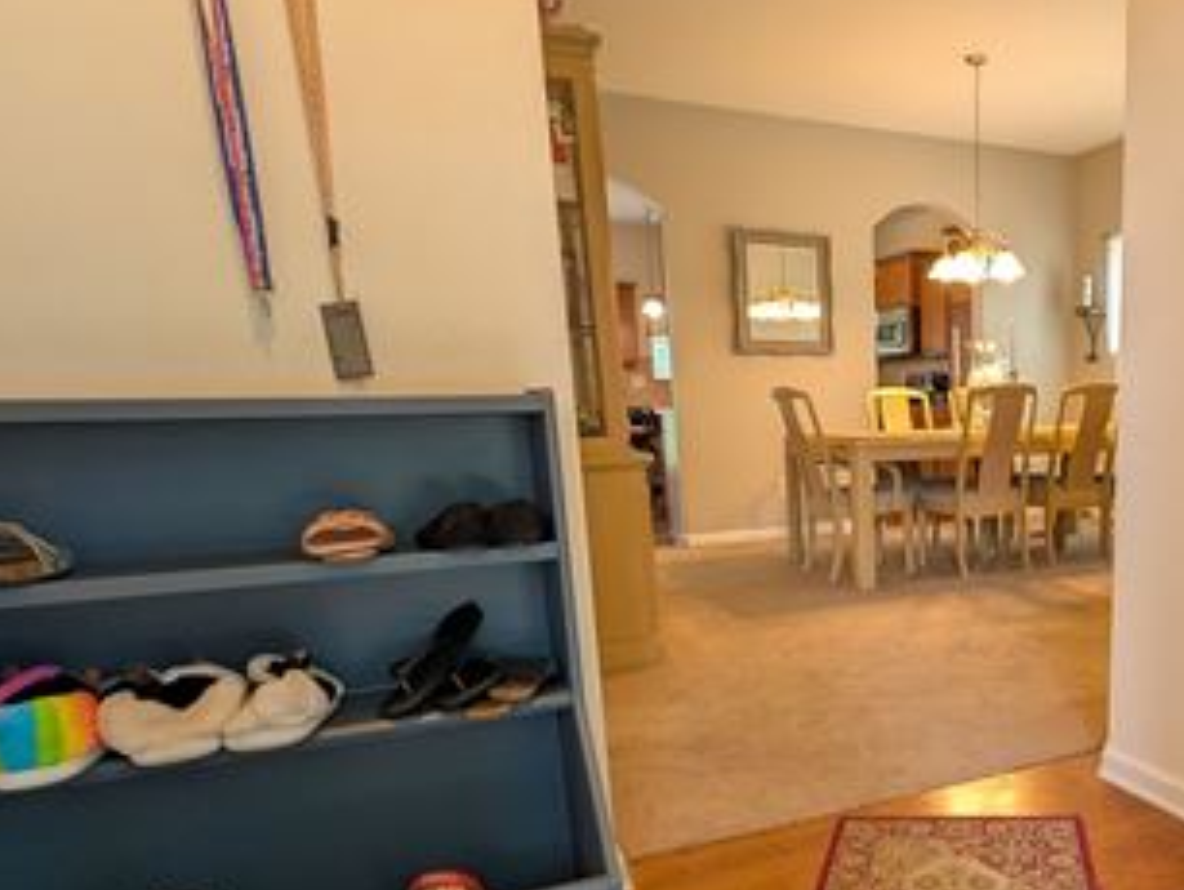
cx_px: 948
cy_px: 596
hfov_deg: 63.3
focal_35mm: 25
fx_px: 856
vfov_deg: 53.8
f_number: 1.7
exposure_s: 1/24
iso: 60
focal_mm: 2.02
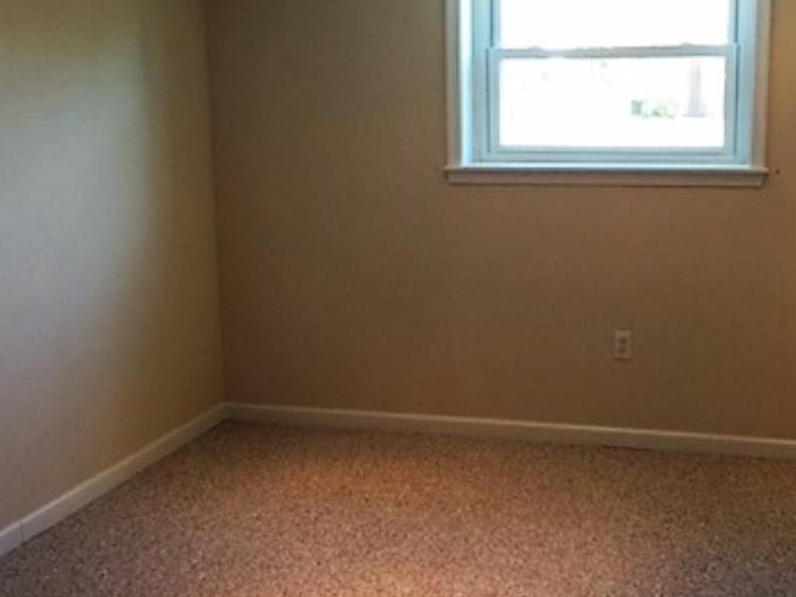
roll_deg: +0.4
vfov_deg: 27.5
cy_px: 292
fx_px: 1219
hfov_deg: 36.1
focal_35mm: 53
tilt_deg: -8.0
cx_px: 459
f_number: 2.2
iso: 50
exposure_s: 1/30
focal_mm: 4.15
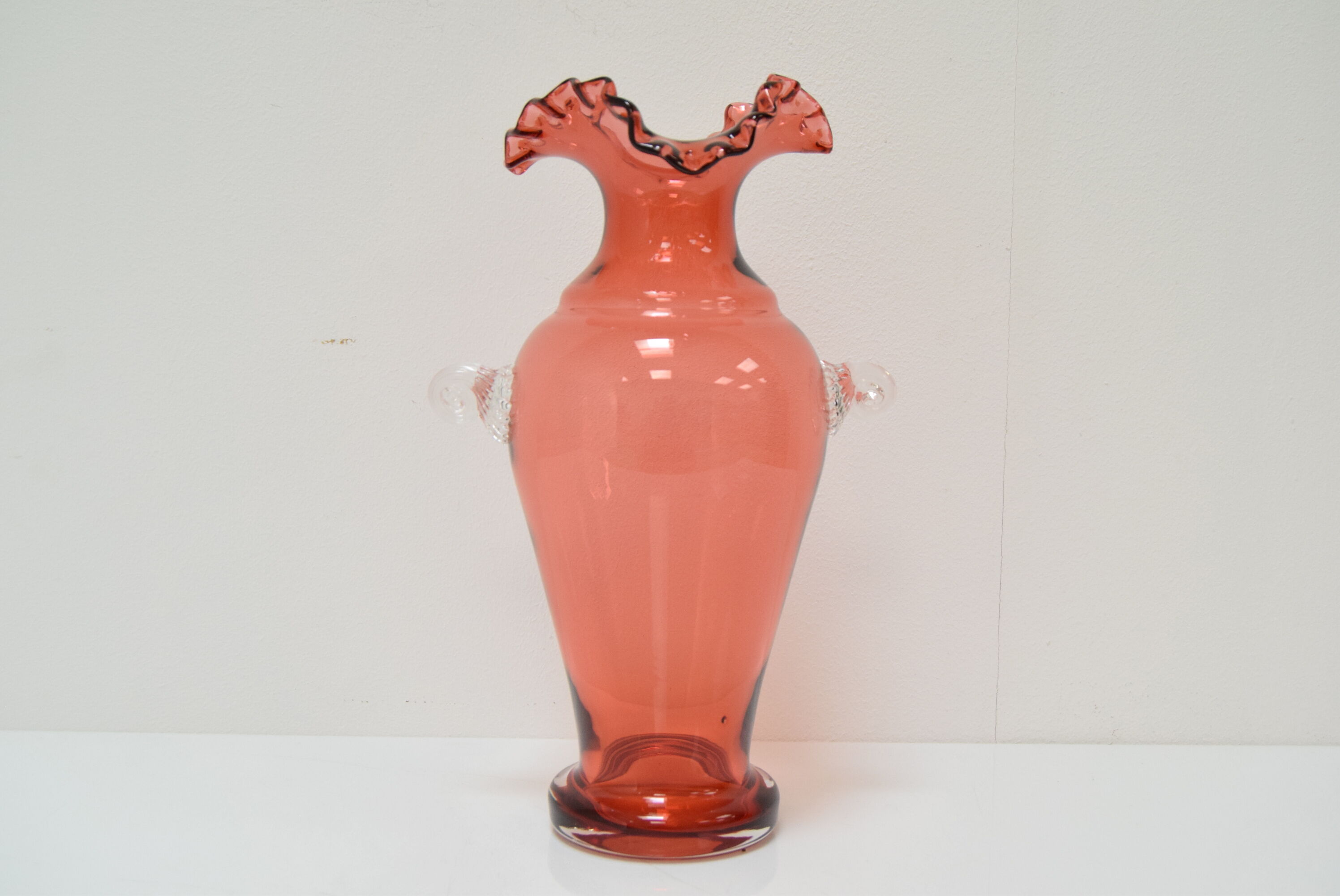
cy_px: 448
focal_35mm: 46
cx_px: 670
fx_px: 1732
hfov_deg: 42.3
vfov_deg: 29.0
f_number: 6.3
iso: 1600
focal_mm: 31
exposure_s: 1/160
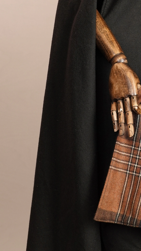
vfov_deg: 21.6
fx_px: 652
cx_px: 130
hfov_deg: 12.2
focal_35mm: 98
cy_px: 59
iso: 400
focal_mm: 32
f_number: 4.5
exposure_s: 1/80
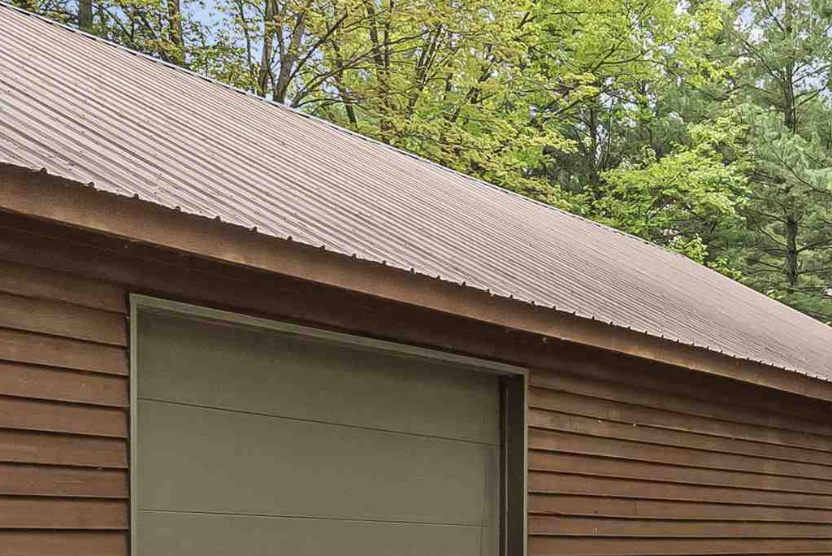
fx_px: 1429
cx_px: 781
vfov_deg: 21.3
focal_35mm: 62
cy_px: 555
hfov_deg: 30.7
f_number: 7.1
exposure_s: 1/160
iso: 640
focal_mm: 20.6
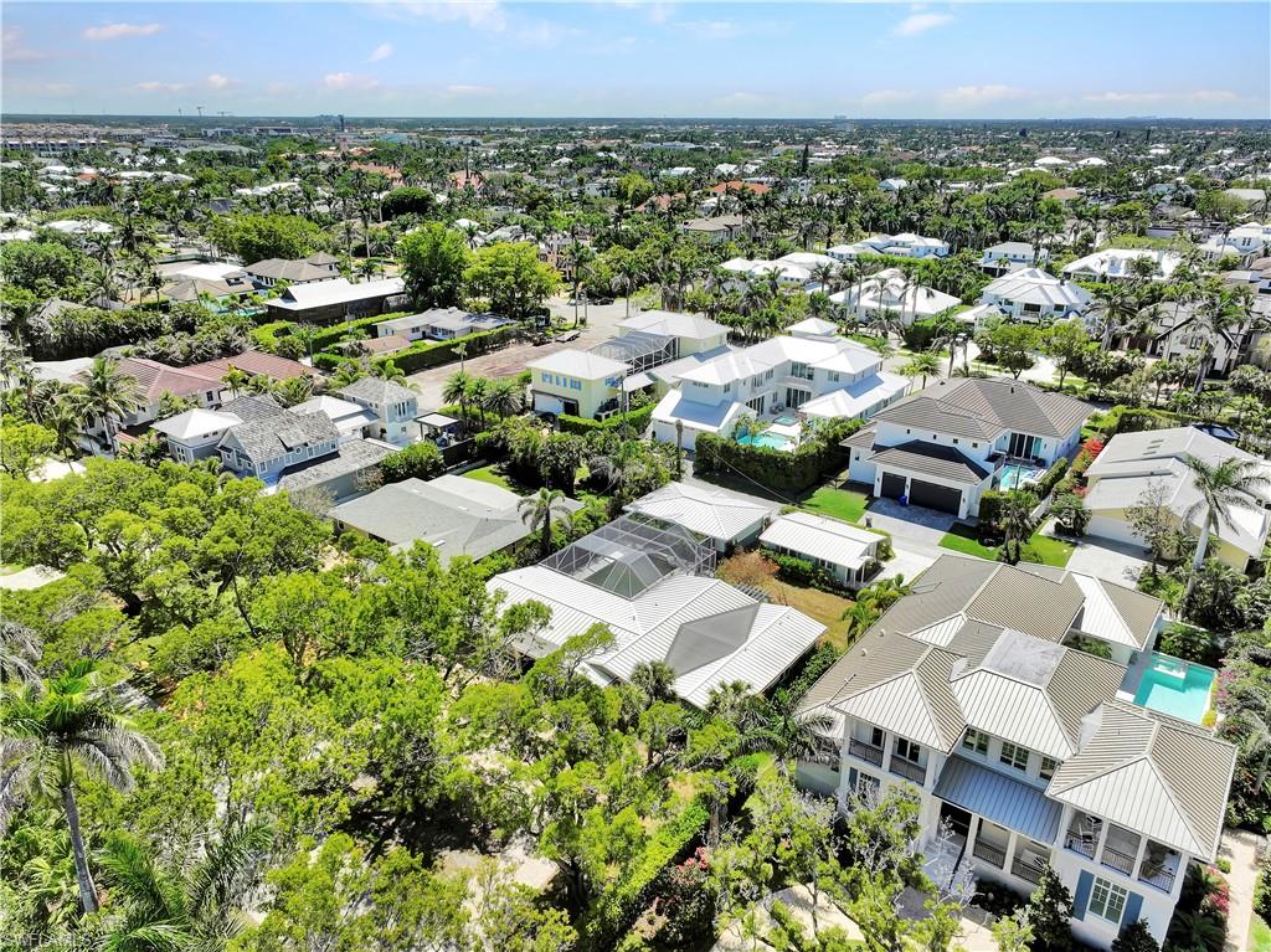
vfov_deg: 56.8
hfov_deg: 71.6
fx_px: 881
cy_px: 476
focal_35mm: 24
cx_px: 636
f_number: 5.6
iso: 100
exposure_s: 1/640
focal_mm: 12.3
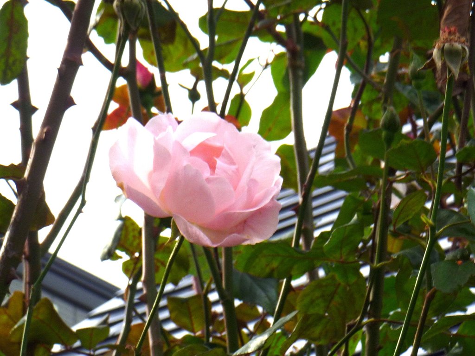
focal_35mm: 191
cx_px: 238
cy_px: 178
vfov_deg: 7.8
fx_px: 2621
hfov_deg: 10.4
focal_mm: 25.2
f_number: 7.1
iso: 100
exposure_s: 1/160
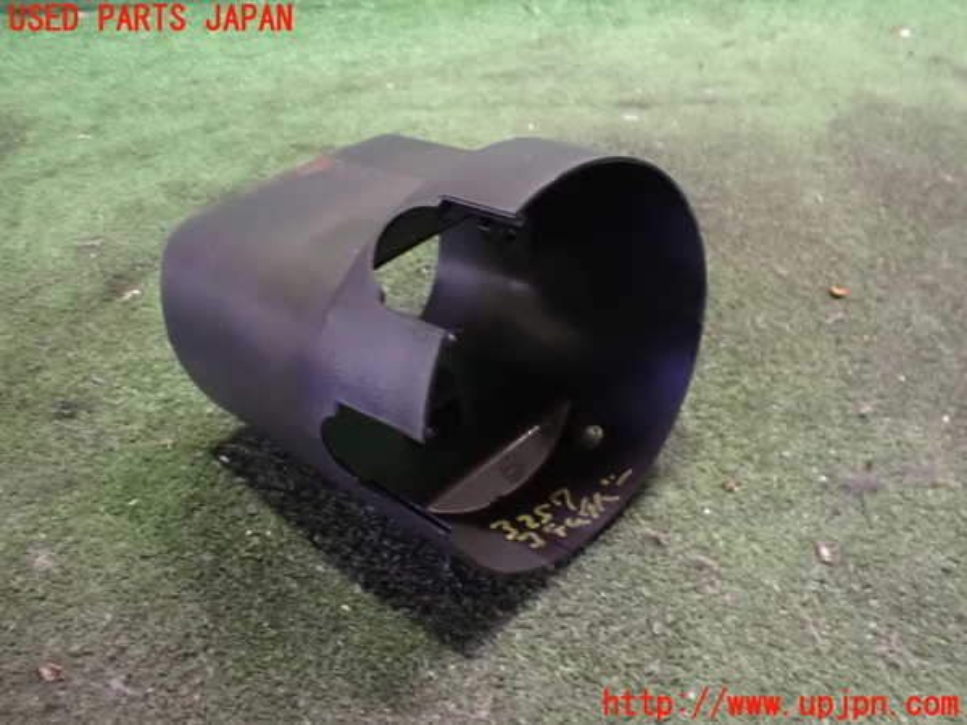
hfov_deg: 60.0
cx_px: 484
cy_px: 362
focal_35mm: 30
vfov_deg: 46.8
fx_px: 838
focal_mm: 5.4
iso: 1600
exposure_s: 1/25
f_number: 2.3
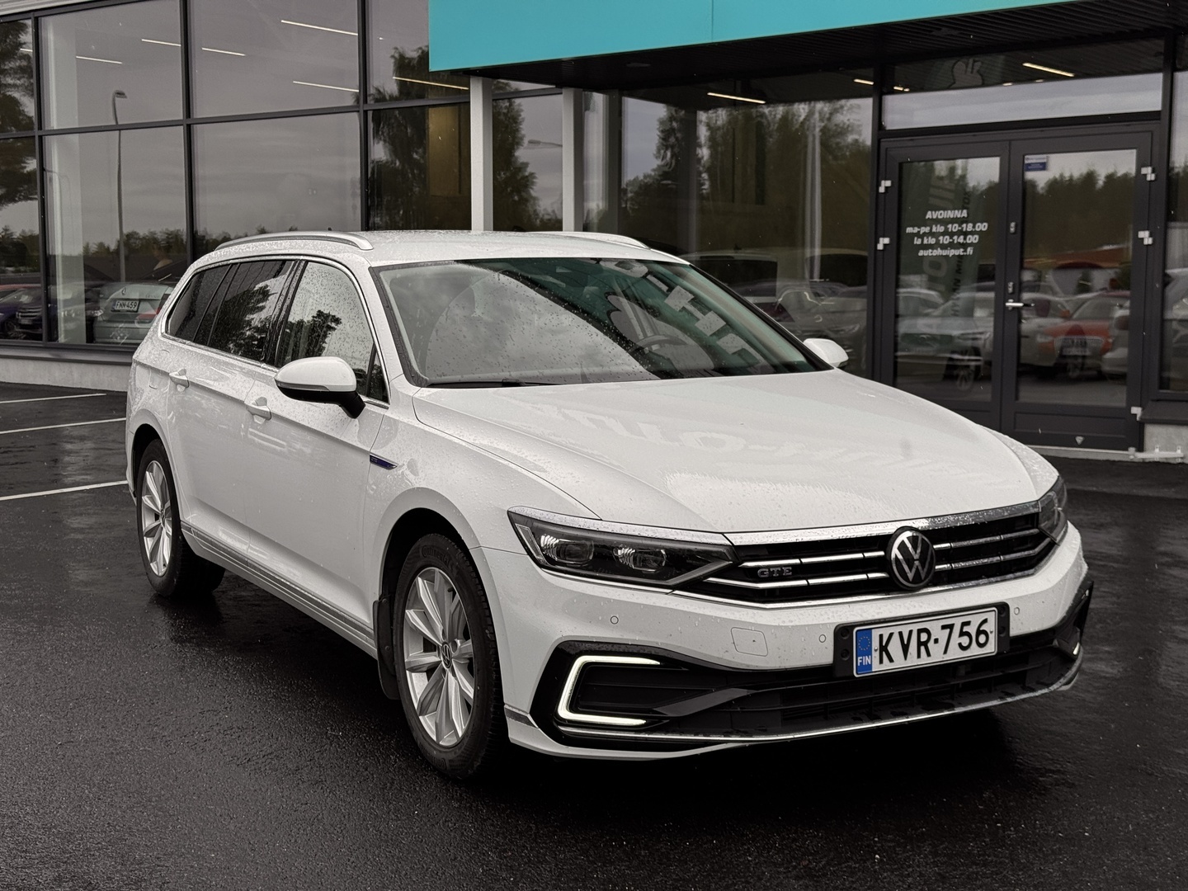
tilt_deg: -5.4
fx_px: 1647
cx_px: 594
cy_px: 446
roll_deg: -0.3
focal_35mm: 48
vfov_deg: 30.3
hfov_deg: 39.7
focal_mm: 6.76
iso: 64
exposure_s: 1/1818
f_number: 1.78
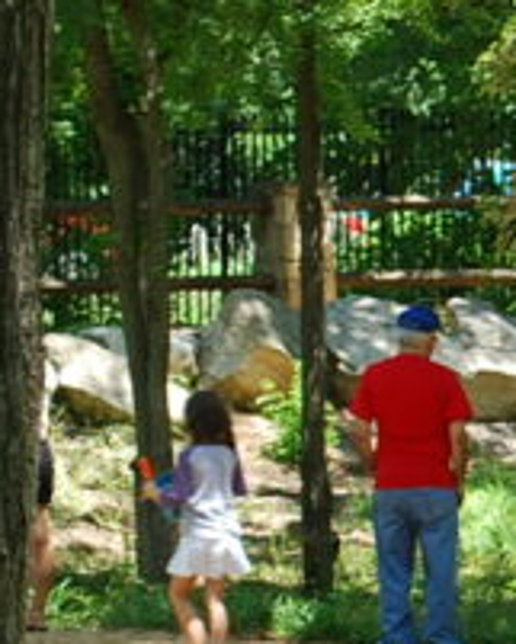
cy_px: 396
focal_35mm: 344
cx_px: 1352
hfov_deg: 4.4
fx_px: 6562
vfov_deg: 5.6
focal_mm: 48
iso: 100
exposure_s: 1/40
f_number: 8
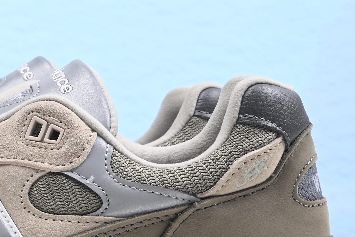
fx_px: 1450
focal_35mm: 147
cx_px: -25
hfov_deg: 13.7
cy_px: 23
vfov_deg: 9.3
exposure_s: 1/2
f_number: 16
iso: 100
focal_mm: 44
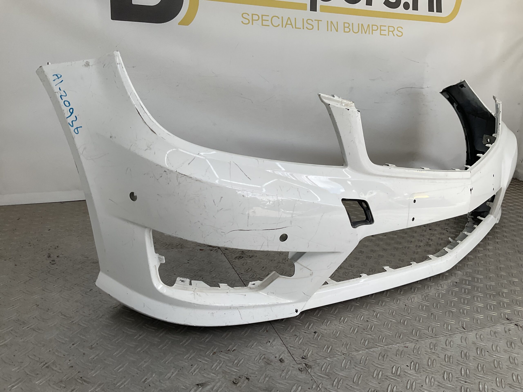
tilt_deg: -17.4
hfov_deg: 61.7
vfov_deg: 48.2
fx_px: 438
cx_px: 262
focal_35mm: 29
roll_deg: -6.8
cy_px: 196
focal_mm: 3
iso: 16
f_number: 1.8
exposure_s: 1/534
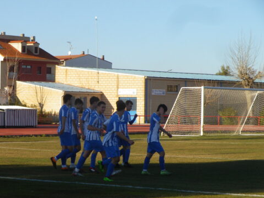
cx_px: 105
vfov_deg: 10.9
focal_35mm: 136
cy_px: 124
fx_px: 1038
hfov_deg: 14.5
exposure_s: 1/400
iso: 80
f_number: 5.1
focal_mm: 19.1
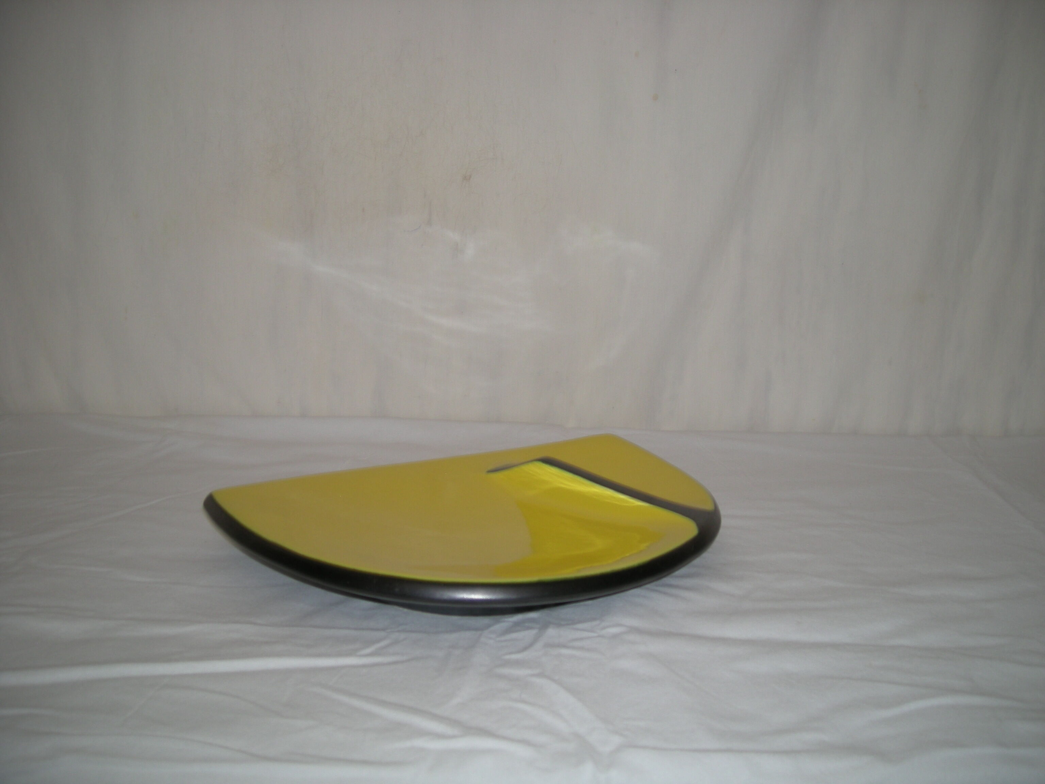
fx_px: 1057
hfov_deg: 52.6
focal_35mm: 35
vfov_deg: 40.7
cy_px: 392
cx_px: 522
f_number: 2.8
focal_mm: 5.7
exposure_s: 1/51.6
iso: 50
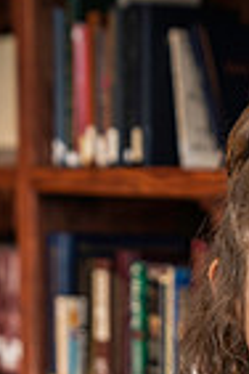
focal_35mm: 224
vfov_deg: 8.9
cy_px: 578
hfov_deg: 6.1
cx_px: 313
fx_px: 2324
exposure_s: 1/200
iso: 400
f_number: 3.5
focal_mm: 70
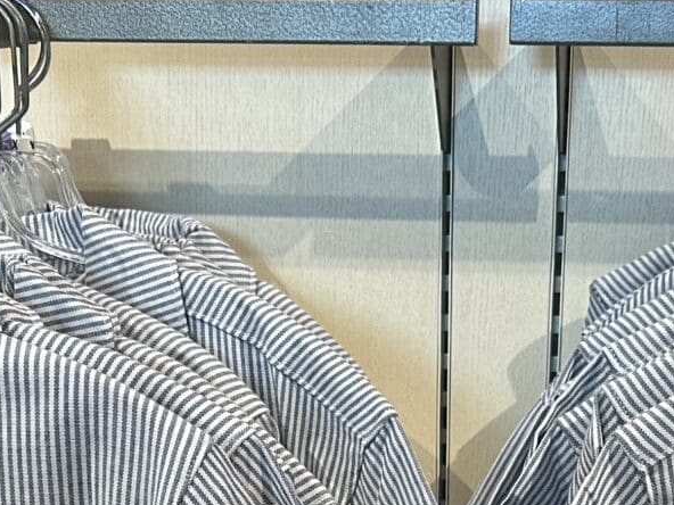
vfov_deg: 15.6
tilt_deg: -23.4
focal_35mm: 83
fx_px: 1616
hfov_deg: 23.5
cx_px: 442
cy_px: 866
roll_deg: -1.2
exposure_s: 1/60
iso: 200
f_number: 1.78
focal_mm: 6.86
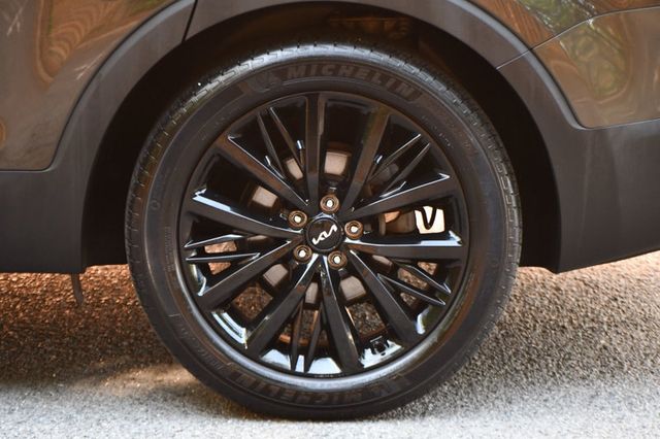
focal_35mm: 142
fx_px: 2602
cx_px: 330
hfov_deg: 14.5
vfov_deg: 9.7
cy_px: 220
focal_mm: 95
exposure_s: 1/125
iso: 1250
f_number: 4.8
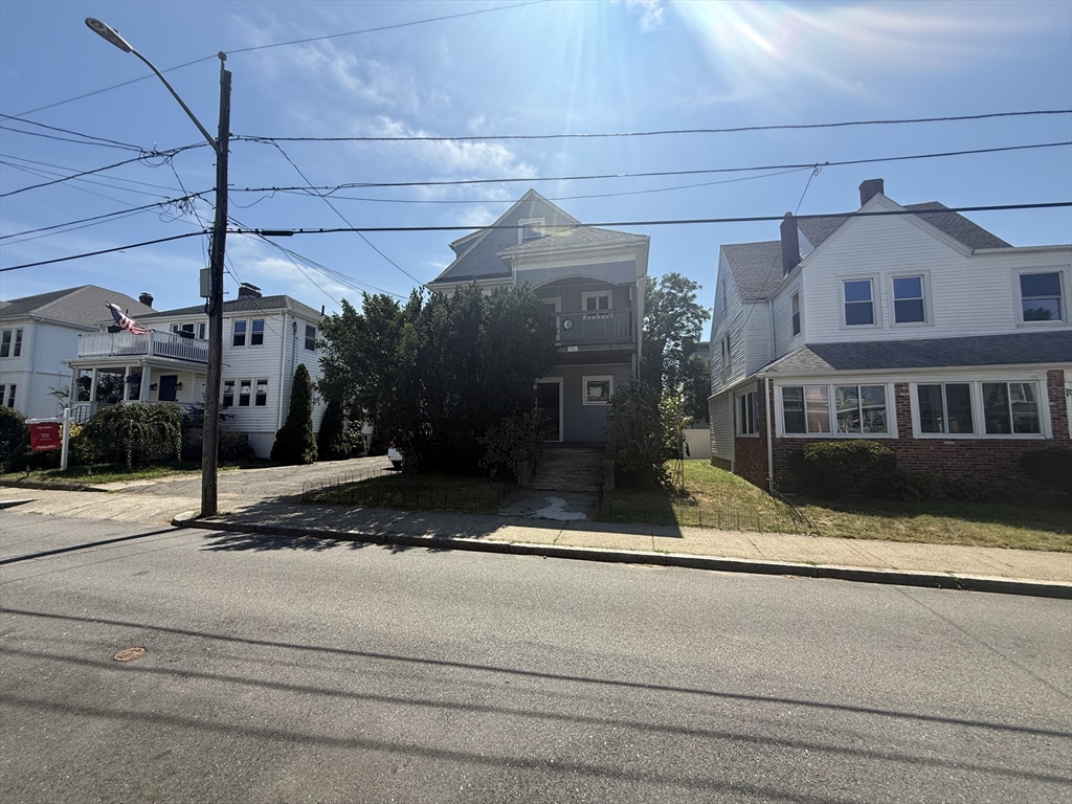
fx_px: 434
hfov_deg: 102.1
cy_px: 402
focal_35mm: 14
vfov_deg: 85.7
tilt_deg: +4.4
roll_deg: -0.5
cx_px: 536
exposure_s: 1/1339
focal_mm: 2.22
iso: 50
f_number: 2.2
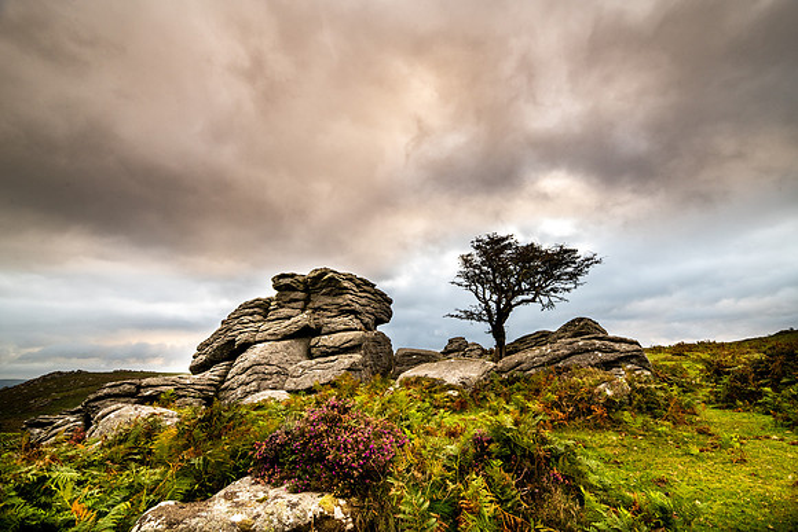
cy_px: 260
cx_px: 408
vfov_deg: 79.9
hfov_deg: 102.9
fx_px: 318
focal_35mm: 14
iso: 400
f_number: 13
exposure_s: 1/60
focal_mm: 14
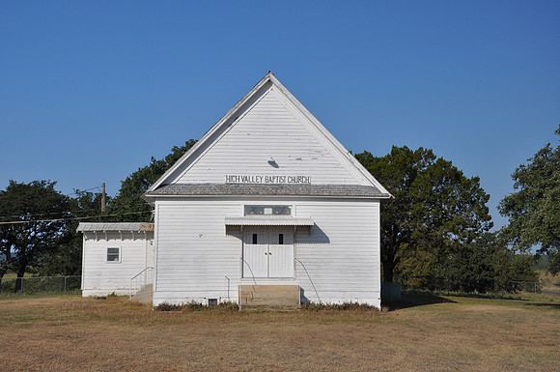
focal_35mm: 51
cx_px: 280
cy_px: 186
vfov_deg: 26.4
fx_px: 792
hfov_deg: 38.9
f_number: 9
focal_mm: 34
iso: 200
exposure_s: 1/320
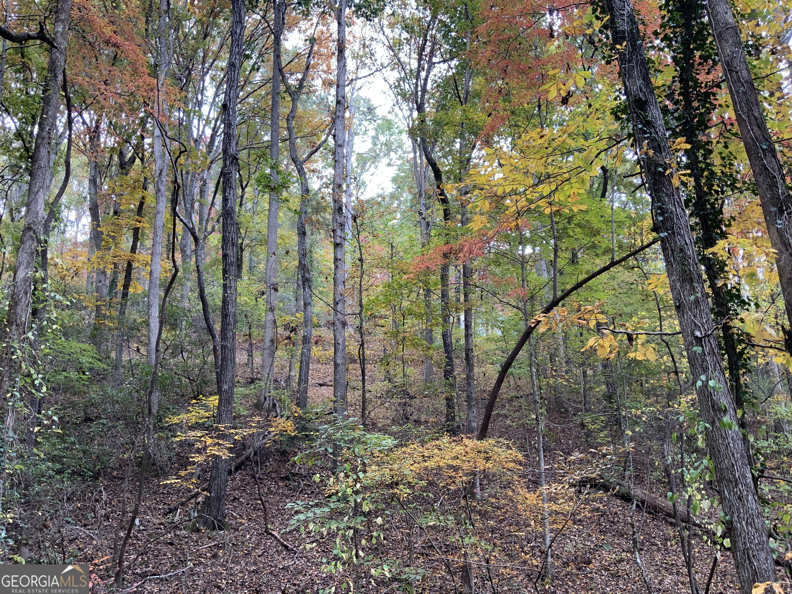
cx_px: 396
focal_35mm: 29
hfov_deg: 61.7
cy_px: 297
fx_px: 664
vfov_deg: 48.2
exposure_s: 1/122
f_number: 1.8
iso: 64
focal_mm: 3
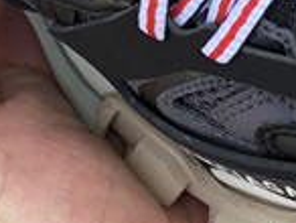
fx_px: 1636
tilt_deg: -35.2
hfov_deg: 10.3
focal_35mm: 191
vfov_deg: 7.6
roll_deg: +42.3
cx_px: 126
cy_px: -165
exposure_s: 1/187
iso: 25
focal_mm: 3.3
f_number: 2.4
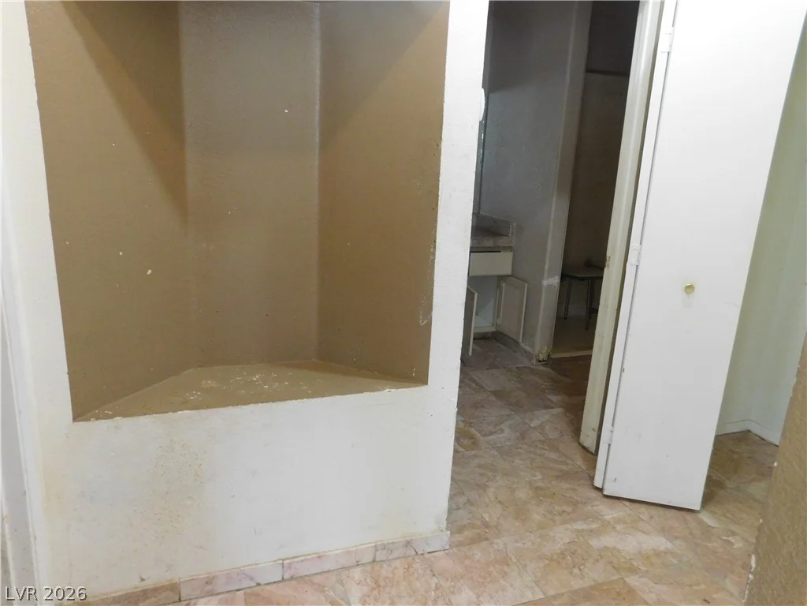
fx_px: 560
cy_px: 303
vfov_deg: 56.8
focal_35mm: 24
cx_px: 404
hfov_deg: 71.6
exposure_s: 1/30
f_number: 3
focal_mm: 4.1
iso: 400
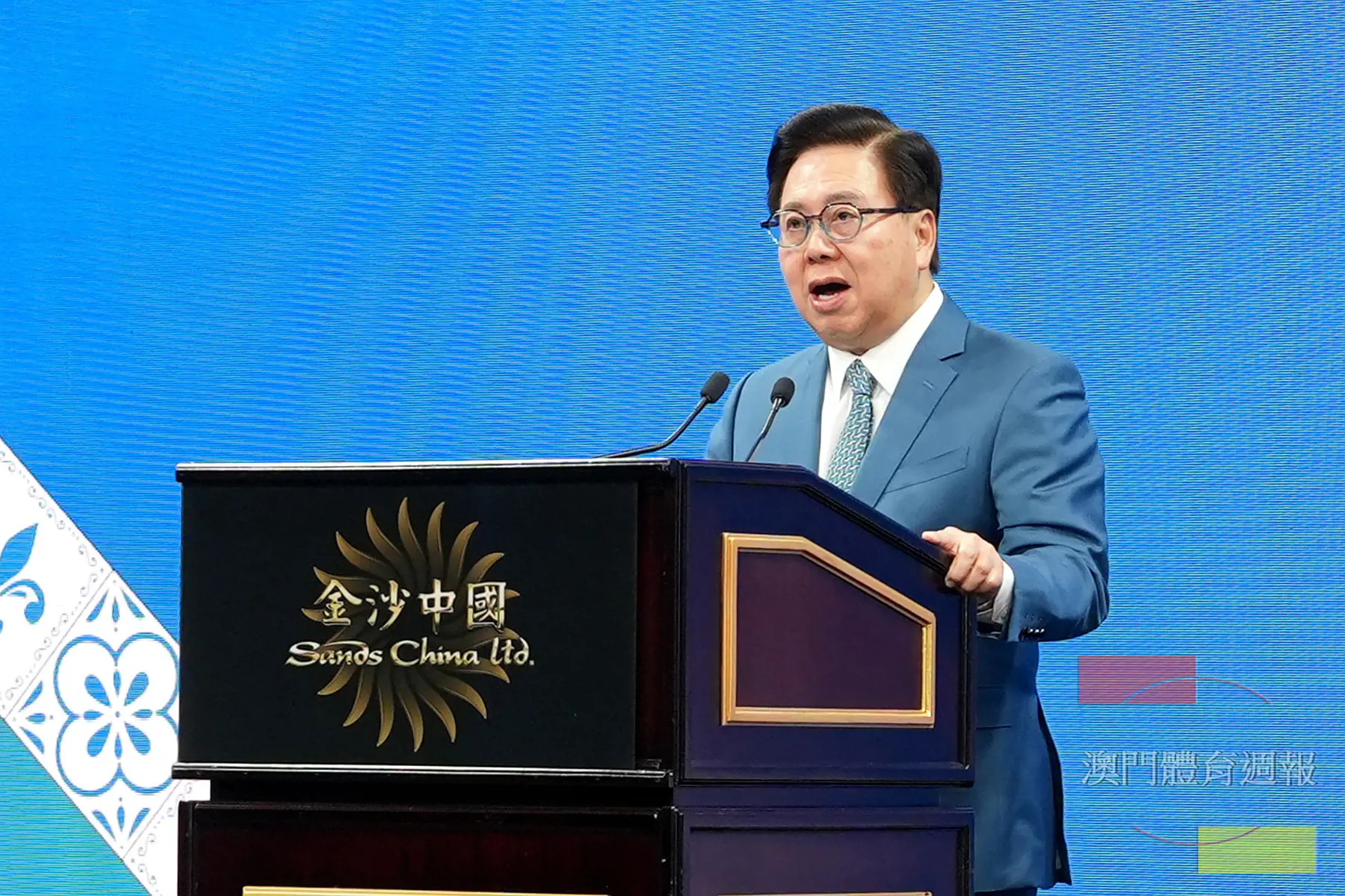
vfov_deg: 28.1
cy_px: 448
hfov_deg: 41.1
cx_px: 672
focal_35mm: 48
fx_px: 1793
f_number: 4
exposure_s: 1/100
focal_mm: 48
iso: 1000
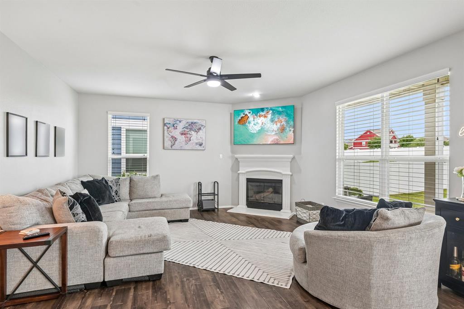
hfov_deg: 90.0
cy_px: 154
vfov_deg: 67.3
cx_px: 232
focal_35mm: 18
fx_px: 232
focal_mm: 18
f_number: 8
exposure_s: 1/40
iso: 400
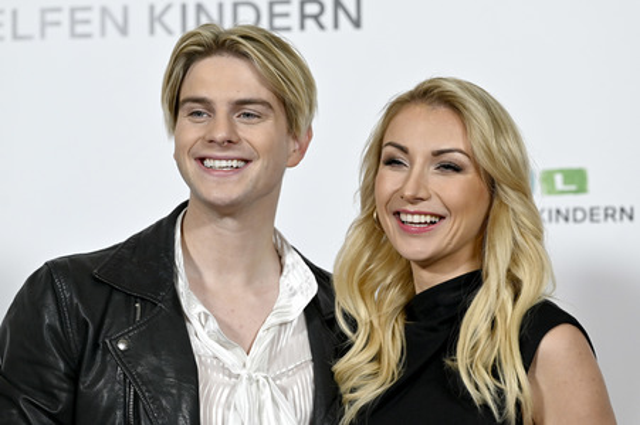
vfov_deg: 8.1
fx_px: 3020
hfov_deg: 12.1
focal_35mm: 170
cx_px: 320
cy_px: 212
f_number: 4.5
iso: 1250
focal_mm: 170
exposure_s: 1/500
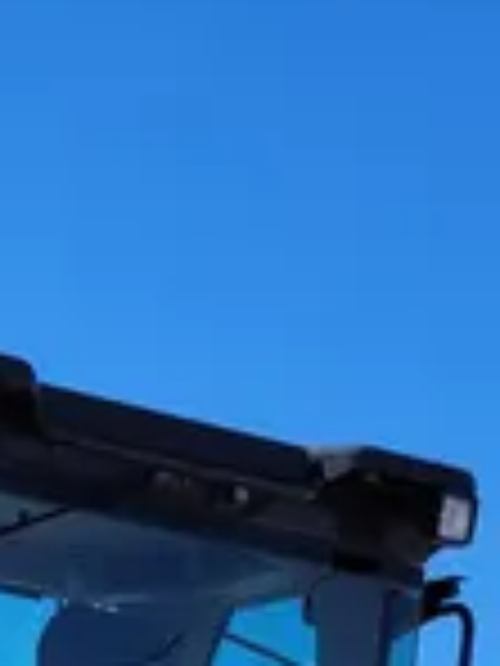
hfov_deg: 11.2
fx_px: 2484
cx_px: -135
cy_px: 1600
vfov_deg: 12.2
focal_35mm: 129
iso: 40
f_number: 1.8
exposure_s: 1/2204
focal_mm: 5.4
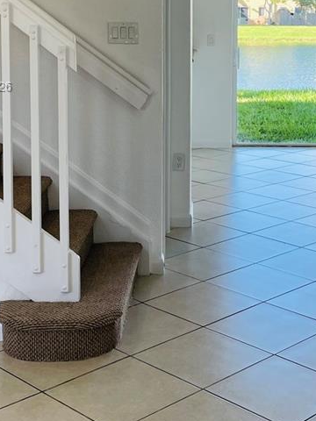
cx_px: 244
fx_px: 791
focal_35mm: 65
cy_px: 88
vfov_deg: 29.2
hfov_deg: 22.3
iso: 32
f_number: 1.6
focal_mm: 4.2
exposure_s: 1/139
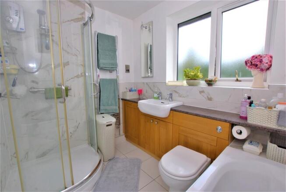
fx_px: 119
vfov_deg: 77.5
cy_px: 96
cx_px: 143
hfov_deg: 100.3
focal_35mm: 15
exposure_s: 1/15
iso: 100
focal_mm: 10
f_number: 10
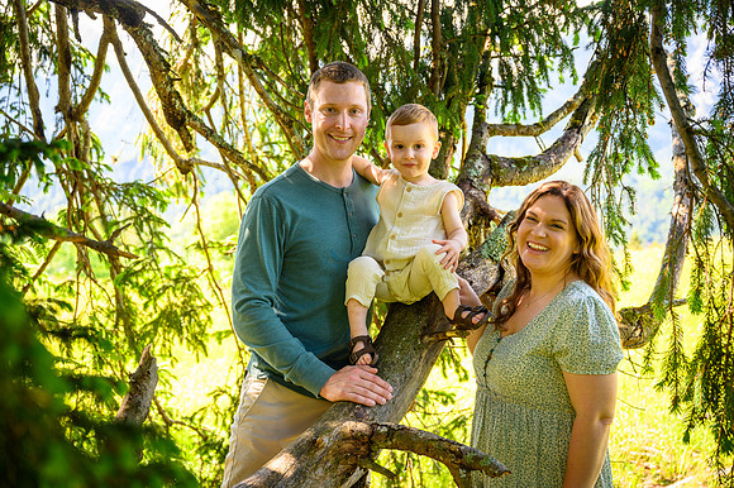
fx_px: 876
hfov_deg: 45.5
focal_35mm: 43
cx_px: 367
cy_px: 244
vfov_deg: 31.2
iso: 100
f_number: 3.2
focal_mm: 43
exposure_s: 1/125
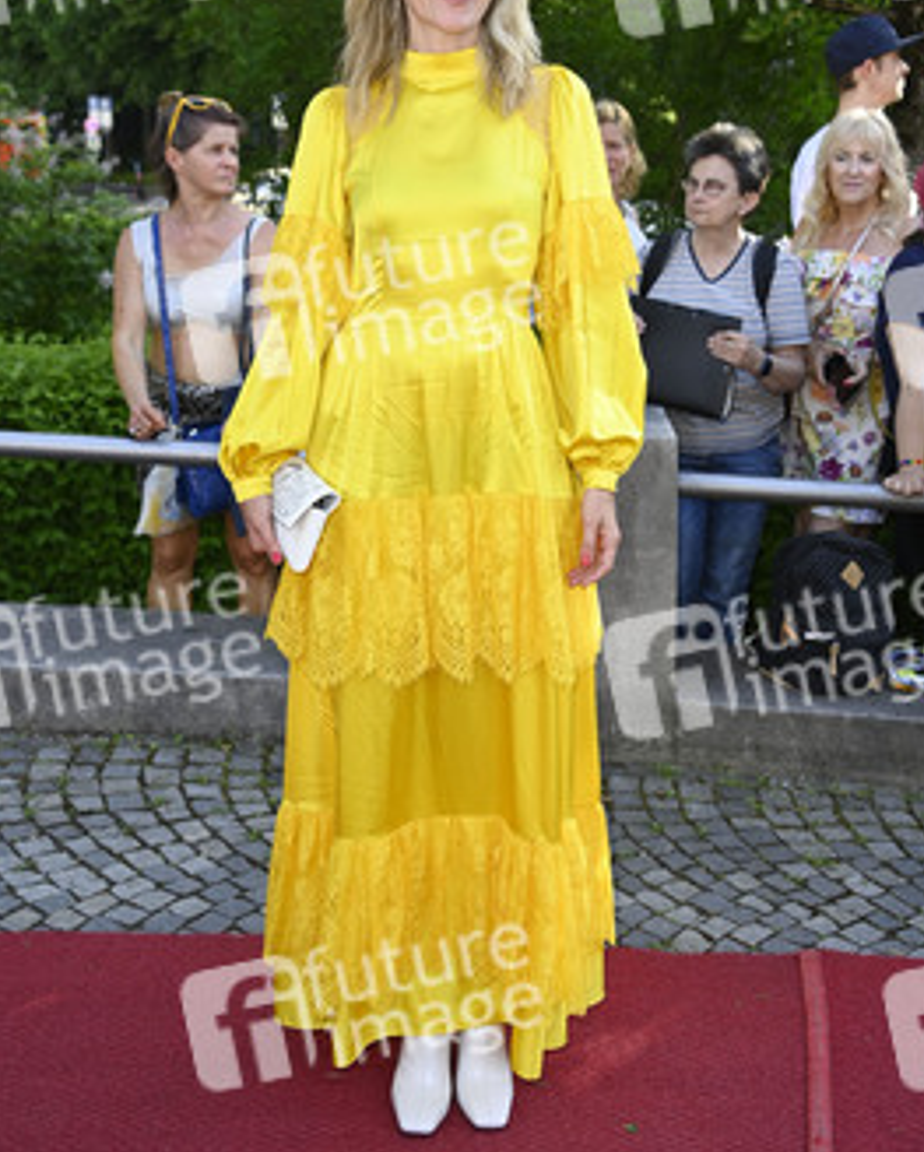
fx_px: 1639
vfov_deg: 38.6
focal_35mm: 48
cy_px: 481
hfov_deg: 31.5
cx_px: 464
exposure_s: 1/250
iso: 400
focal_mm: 42
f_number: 5.6
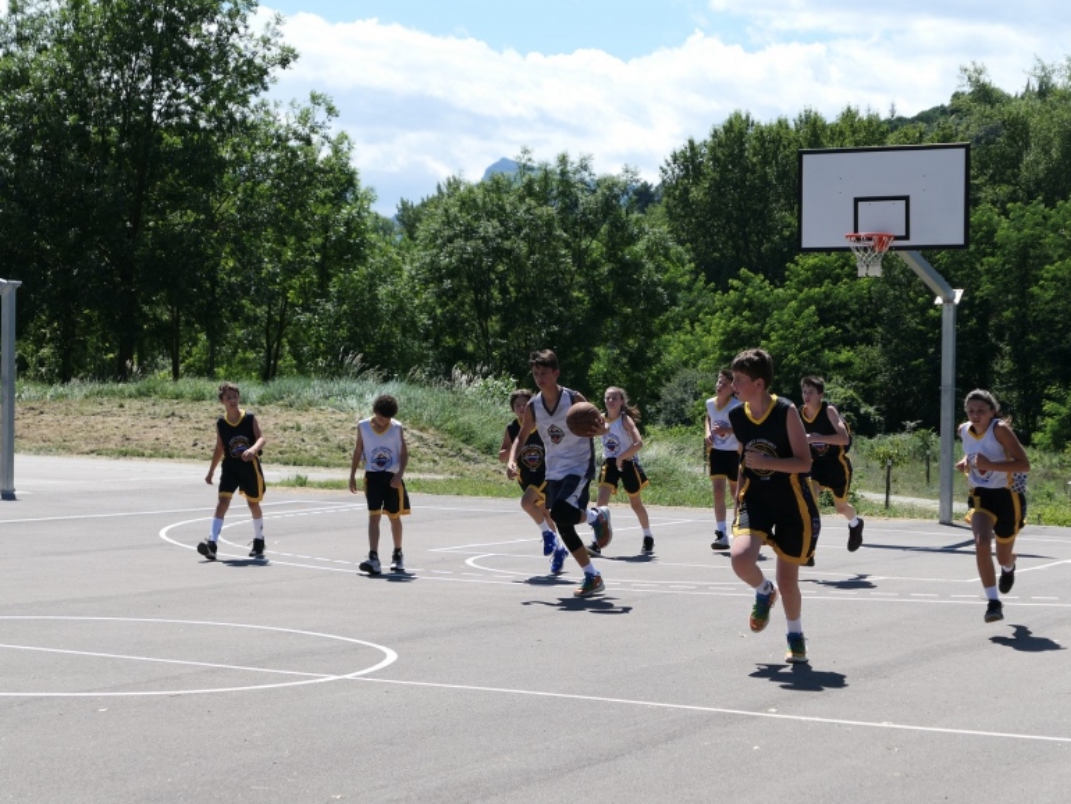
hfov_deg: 24.1
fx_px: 2507
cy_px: 416
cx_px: 537
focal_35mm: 81
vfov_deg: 18.2
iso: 125
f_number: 3.2
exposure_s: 1/1600
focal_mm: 26.4
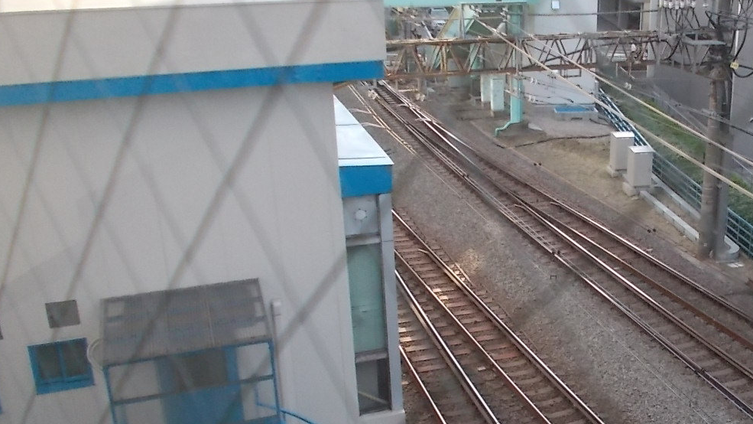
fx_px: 918
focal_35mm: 46
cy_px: 259
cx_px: 579
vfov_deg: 25.9
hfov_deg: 42.9
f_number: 3.2
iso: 250
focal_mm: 4.6
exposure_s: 1/250
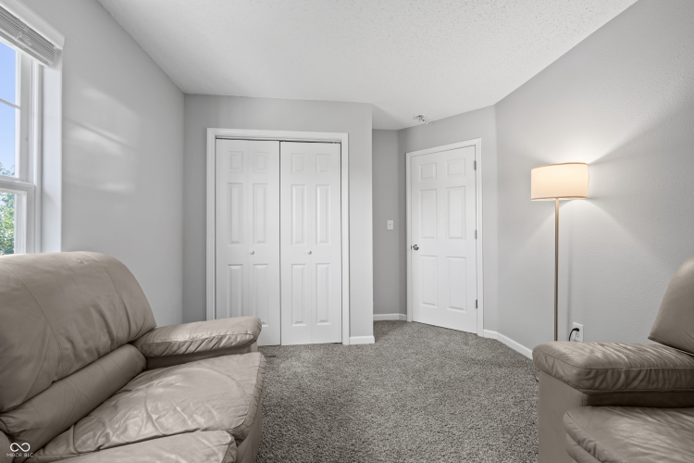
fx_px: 289
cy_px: 232
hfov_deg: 100.4
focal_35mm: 15
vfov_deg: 77.3
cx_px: 347
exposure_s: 1/15
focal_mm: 15
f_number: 9
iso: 4500
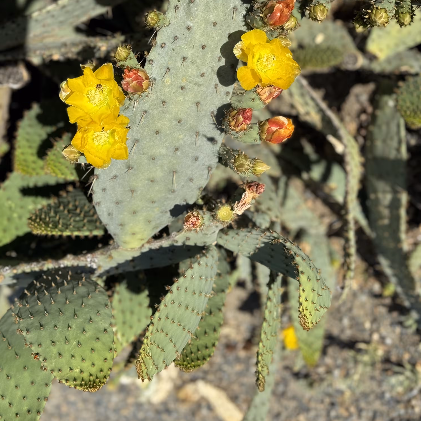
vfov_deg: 29.8
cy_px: 142
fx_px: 784
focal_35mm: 57
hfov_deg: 30.0
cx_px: 209
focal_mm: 6.76
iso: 64
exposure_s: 1/4049
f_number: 1.78
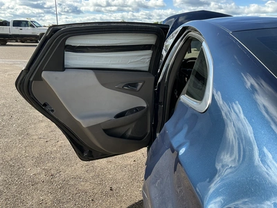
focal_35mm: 28
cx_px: 138
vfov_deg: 49.7
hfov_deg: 63.4
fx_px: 224
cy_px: 104
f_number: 1.8
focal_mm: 3
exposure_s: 1/580
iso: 25
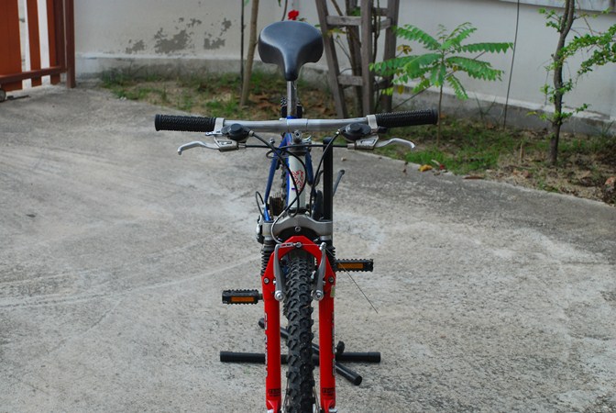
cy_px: 206
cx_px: 308
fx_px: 1131
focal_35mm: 66
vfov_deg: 20.7
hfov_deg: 30.5
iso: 320
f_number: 5.6
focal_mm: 44
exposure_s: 1/500
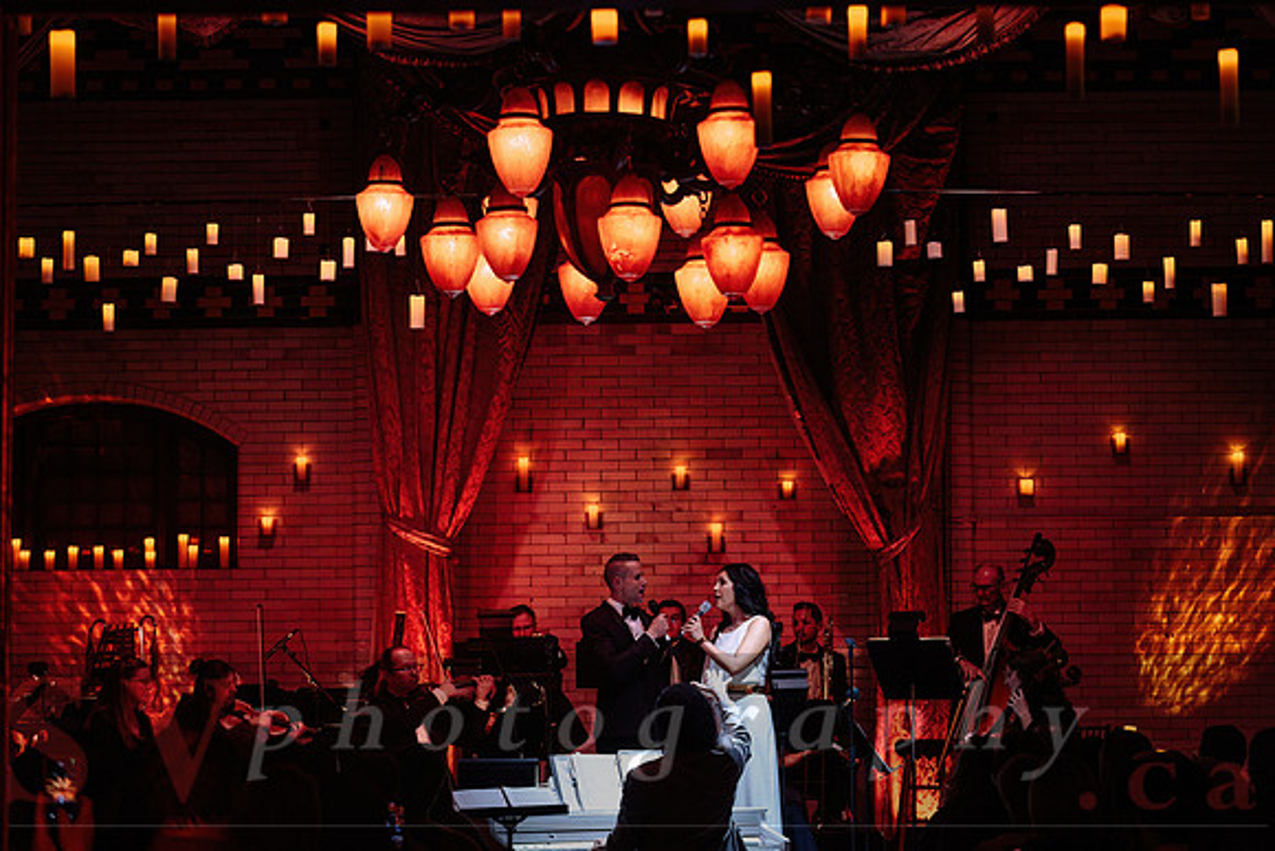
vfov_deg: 16.9
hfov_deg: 25.1
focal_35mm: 81
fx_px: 2869
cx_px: 638
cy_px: 426
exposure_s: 1/125
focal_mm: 81
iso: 2000
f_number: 3.5
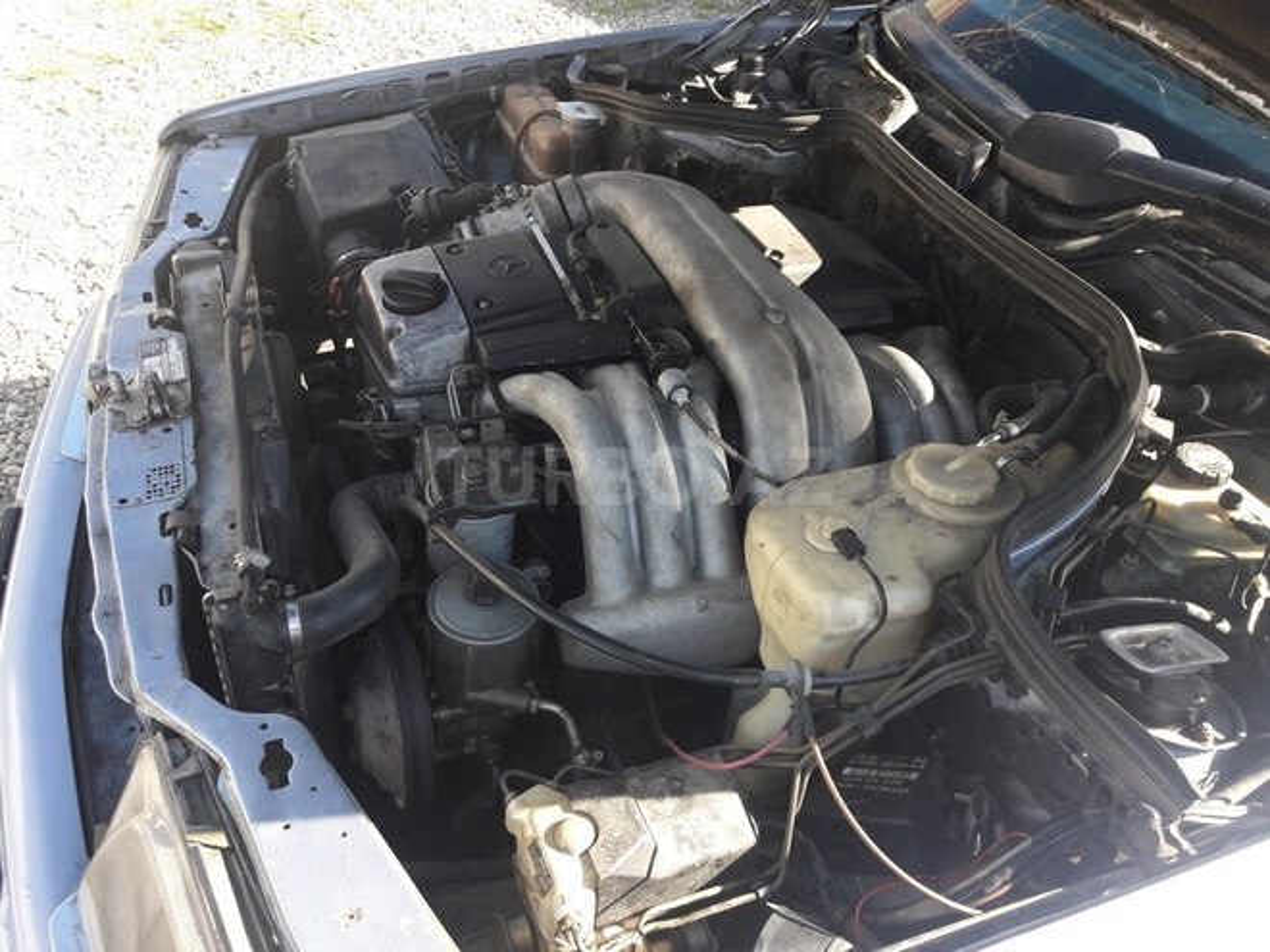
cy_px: 476
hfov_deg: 63.4
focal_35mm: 28
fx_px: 1027
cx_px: 635
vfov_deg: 49.7
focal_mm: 3.7
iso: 40
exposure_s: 1/179
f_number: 1.9
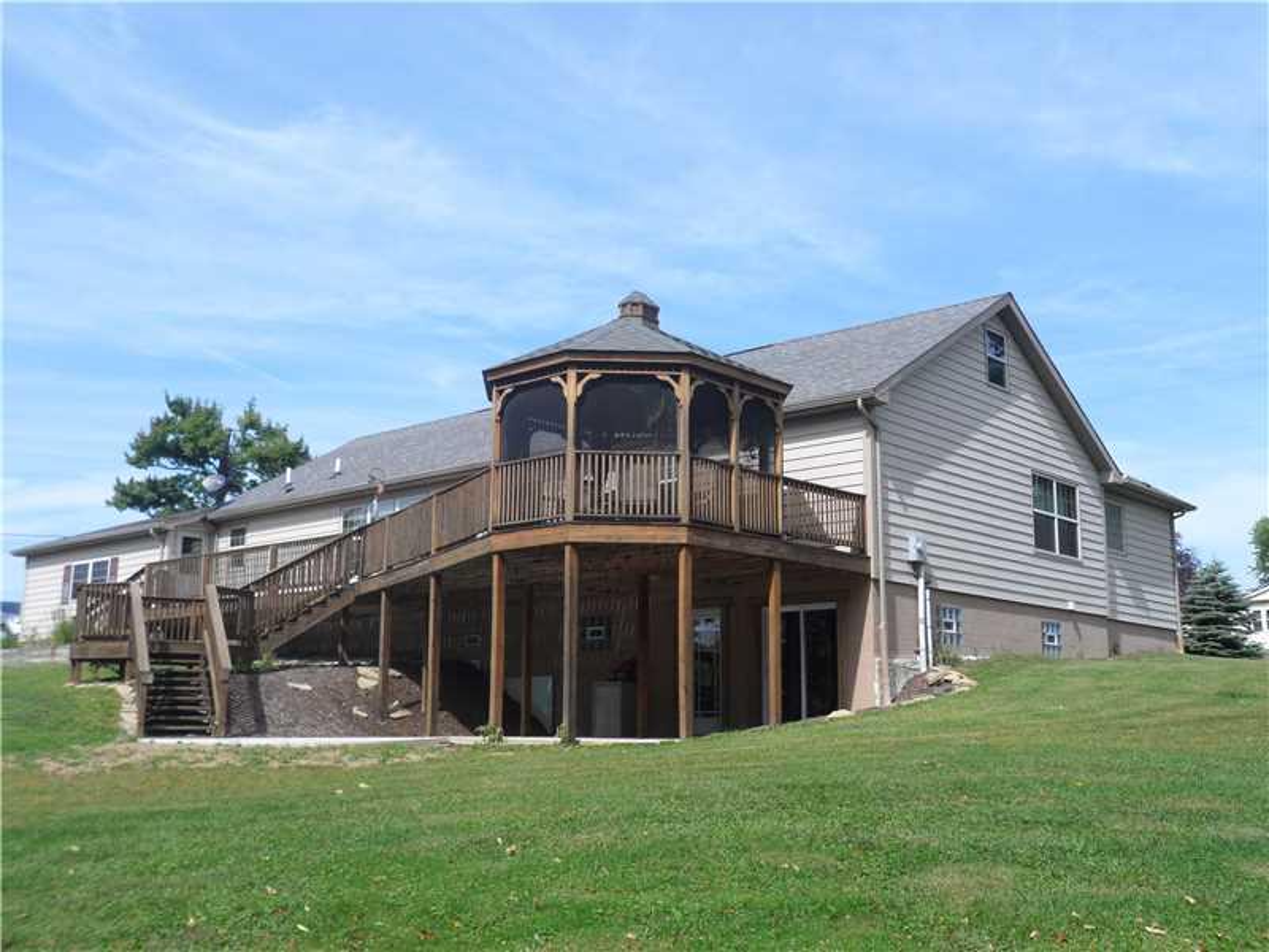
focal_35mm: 36
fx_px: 1320
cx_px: 634
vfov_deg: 39.7
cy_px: 476
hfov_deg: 51.4
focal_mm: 6.6
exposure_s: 1/750
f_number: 3.8
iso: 80
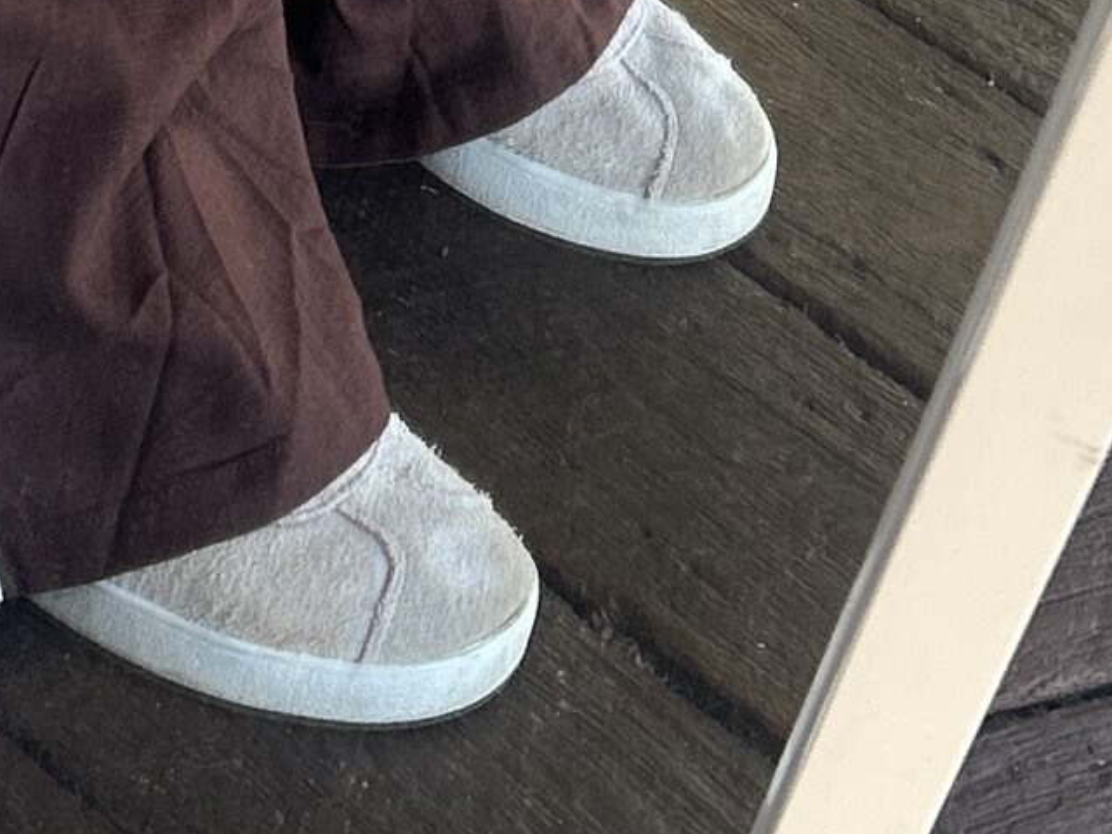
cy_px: -1095
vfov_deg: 11.9
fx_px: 3341
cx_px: 420
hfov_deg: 18.9
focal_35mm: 104
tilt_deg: -55.3
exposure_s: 1/121
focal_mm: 5.7
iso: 100
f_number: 1.5
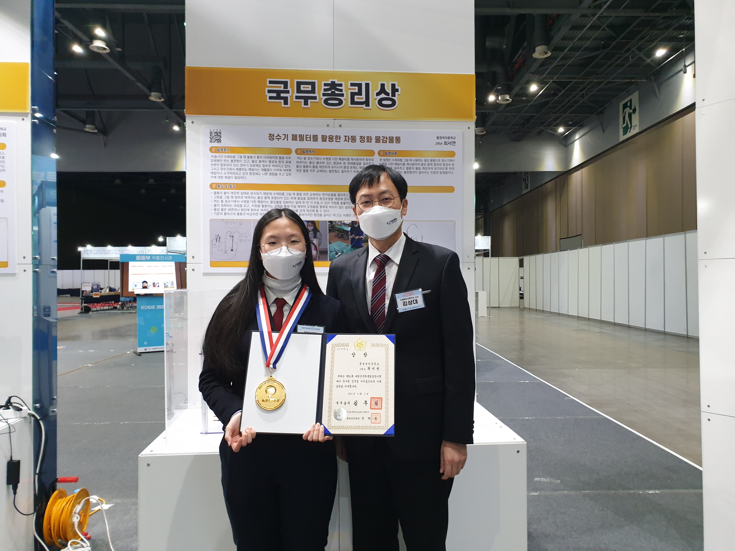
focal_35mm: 26
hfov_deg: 67.3
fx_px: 552
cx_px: 368
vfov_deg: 53.1
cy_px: 276
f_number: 2.4
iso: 400
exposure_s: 1/60
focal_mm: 4.3
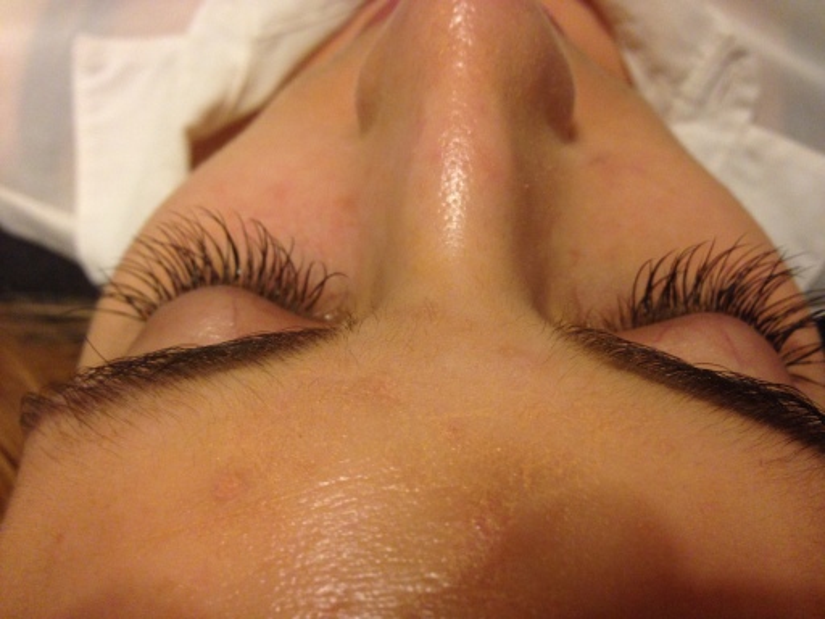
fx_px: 786
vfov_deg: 42.9
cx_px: 412
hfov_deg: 55.4
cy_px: 310
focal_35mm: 33
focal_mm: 4.12
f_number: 2.4
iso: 200
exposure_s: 1/20
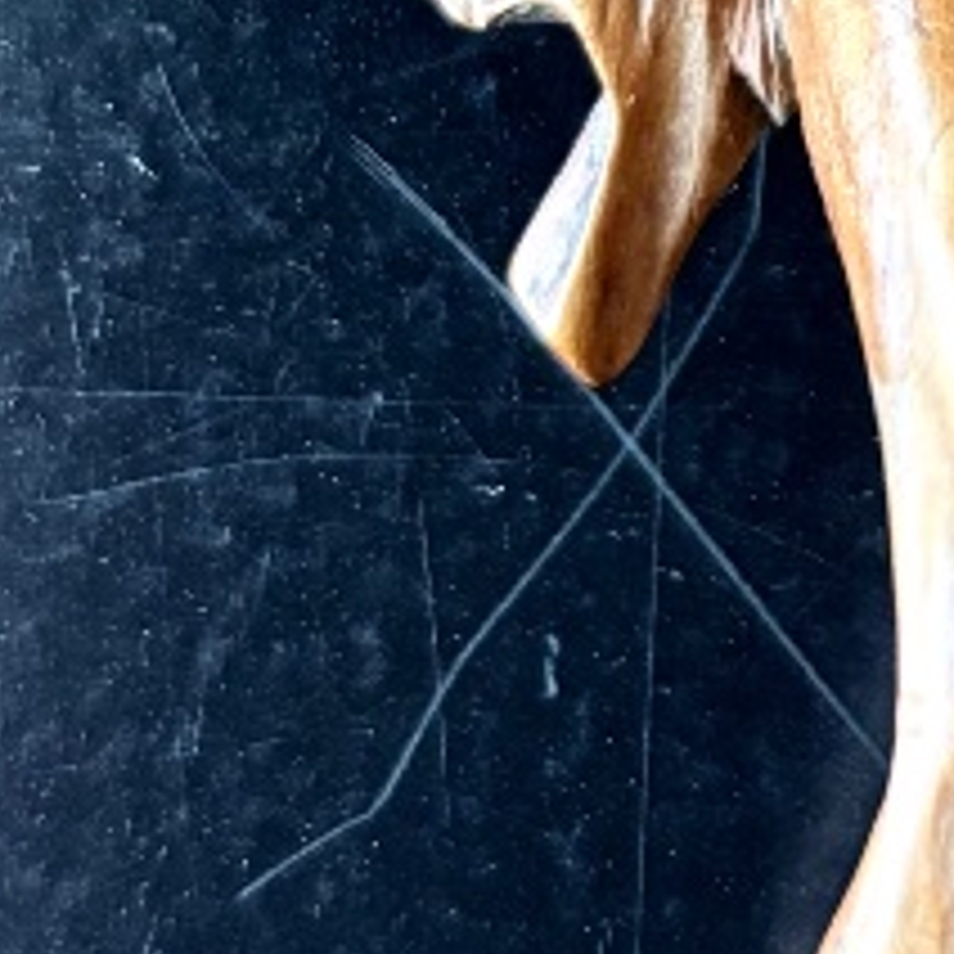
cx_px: 1094
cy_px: -356
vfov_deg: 12.9
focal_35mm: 130
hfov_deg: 13.1
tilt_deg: -87.0
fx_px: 4053
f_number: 1.6
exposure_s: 1/42
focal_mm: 5.96
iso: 500
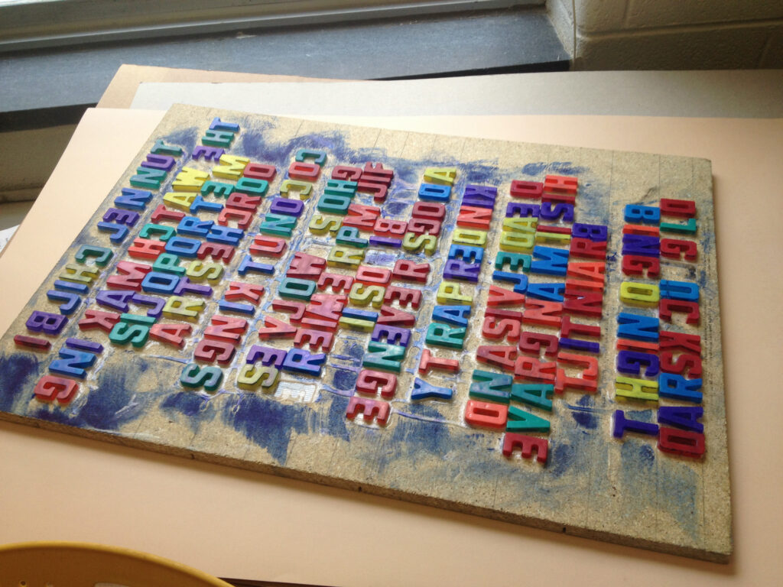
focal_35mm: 35
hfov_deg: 52.6
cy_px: 294
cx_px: 392
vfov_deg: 40.7
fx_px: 792
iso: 50
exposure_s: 1/132
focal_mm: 4.28
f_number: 2.4
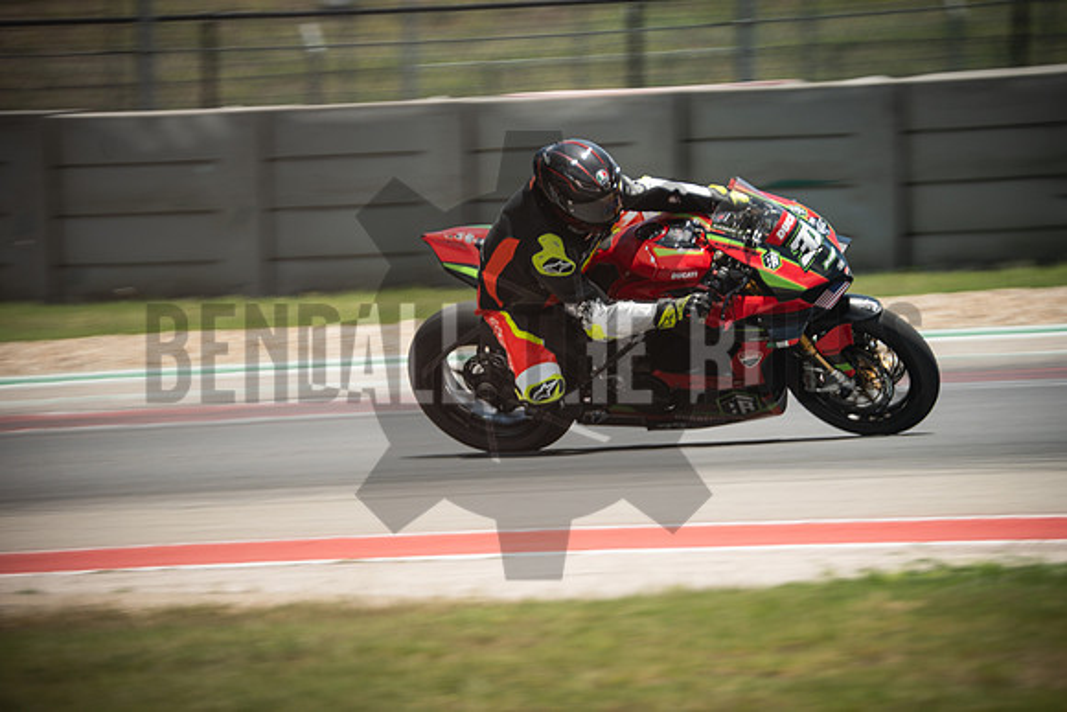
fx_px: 17787
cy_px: 356
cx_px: 534
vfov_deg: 2.3
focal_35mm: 600
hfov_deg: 3.4
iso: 160
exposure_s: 1/250
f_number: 6.4
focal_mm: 400
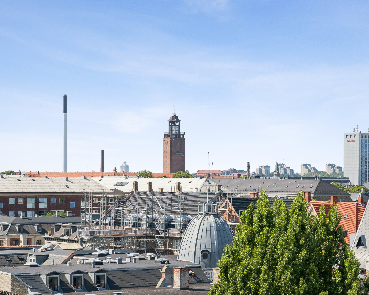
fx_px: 1300
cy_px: 148
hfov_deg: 16.2
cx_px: 155
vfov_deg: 13.0
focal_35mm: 119
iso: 160
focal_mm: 70
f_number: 9
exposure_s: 1/250
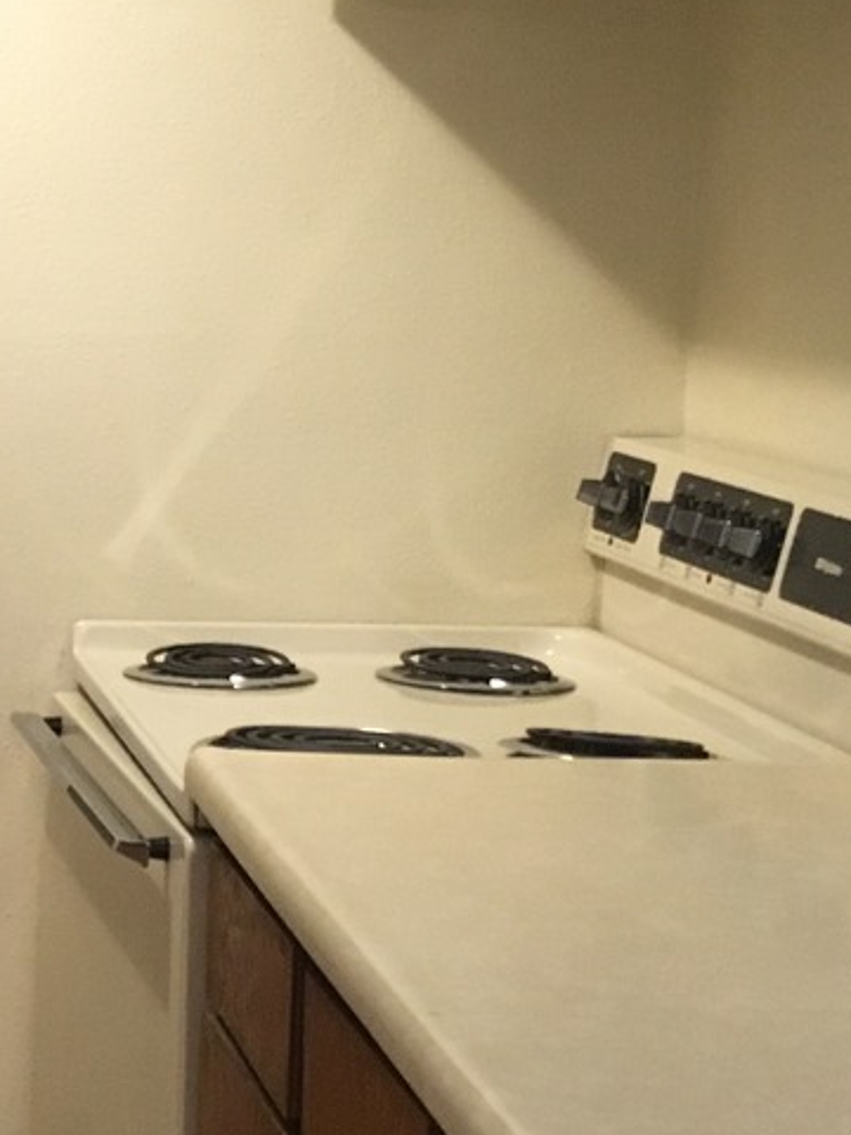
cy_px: 530
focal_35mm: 87
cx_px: -440
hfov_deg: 15.6
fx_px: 2852
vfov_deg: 22.5
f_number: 2.2
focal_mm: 4.15
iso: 200
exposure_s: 1/20
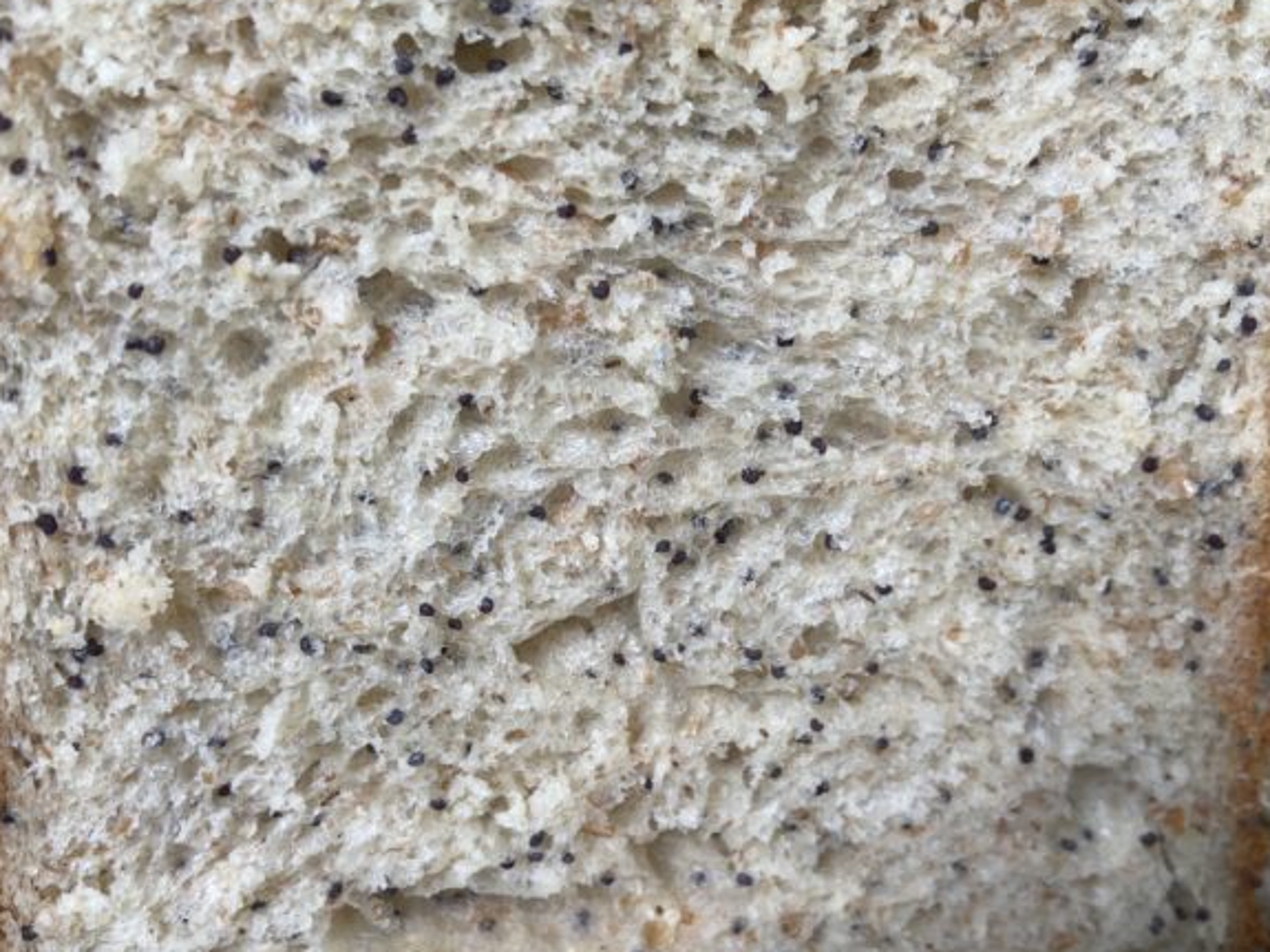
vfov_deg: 48.1
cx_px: 684
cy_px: 521
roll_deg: -0.3
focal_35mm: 29
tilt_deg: -13.1
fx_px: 1064
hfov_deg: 61.6
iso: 32
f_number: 1.8
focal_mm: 4.25
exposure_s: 1/136
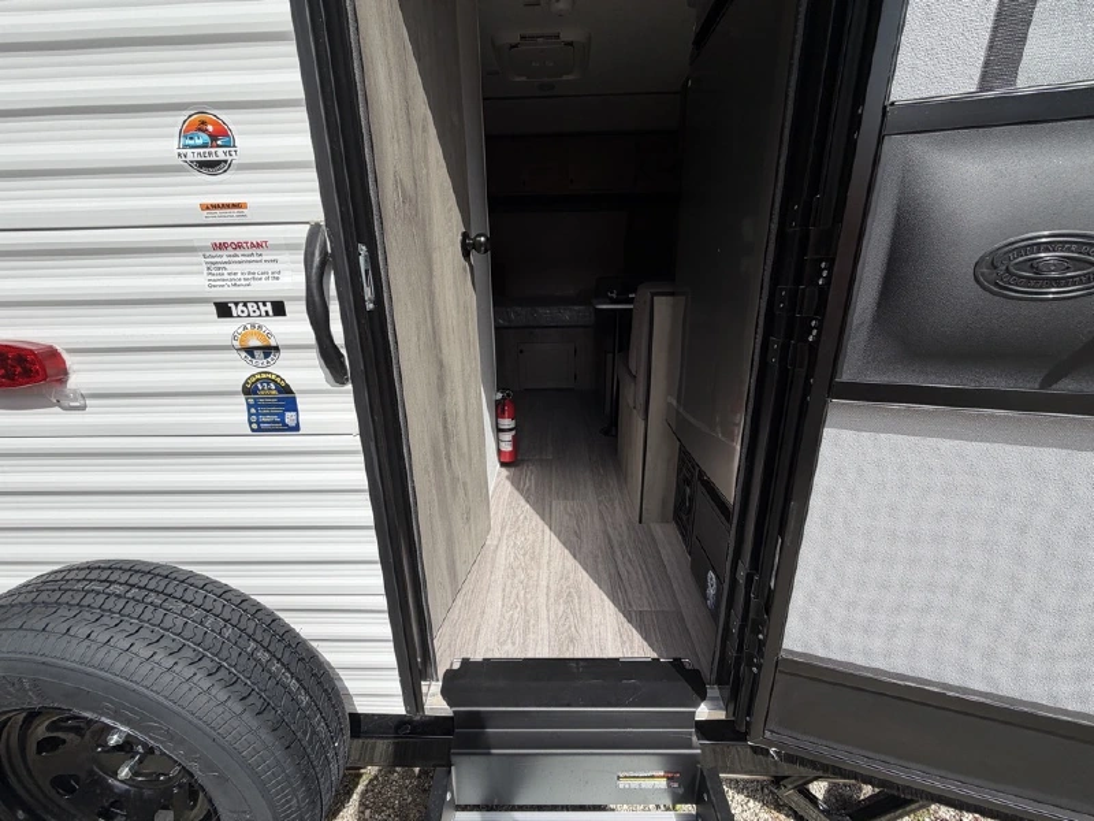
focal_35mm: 14
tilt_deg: -18.0
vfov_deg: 85.7
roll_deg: +1.8
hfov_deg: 102.1
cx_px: 547
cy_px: 410
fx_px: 442
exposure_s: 1/1167
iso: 20
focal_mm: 2.22
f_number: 2.2
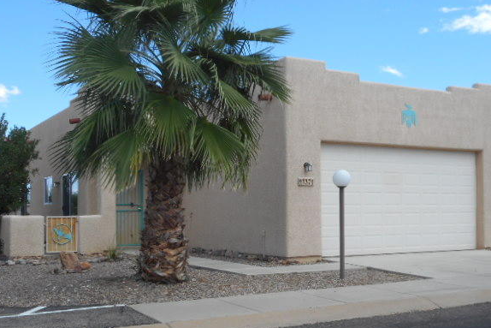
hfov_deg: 38.8
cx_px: 265
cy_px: 196
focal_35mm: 51
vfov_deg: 26.4
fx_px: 696
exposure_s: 1/320
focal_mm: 7.9
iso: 80
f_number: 4.7
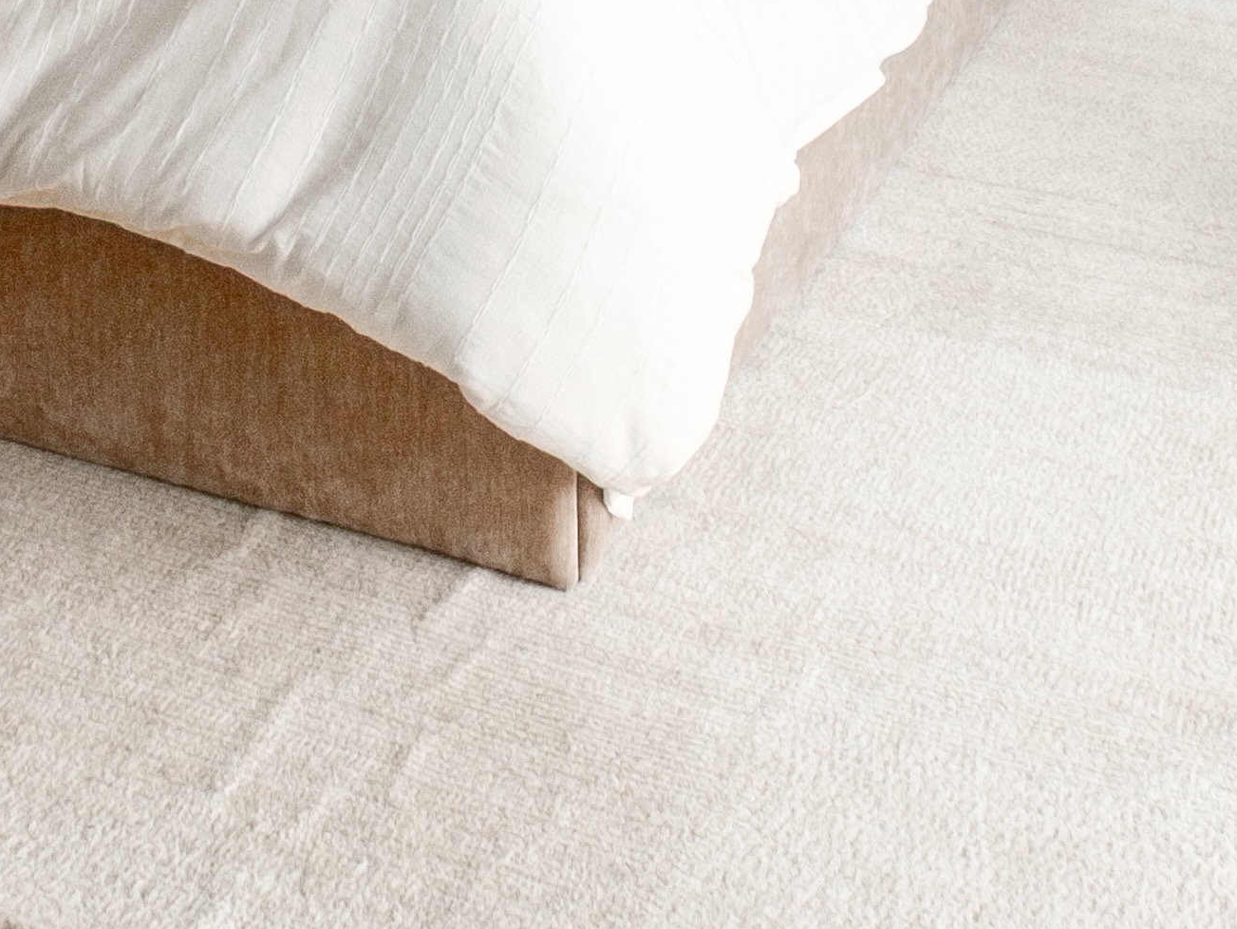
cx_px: 465
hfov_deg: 28.1
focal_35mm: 69
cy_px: -871
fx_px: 2466
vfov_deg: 16.7
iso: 400
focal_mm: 10
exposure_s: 1/250
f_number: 6.4
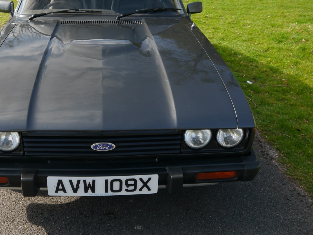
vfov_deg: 31.4
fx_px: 416
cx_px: 118
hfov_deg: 40.9
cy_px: 88
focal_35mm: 46
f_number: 4
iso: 160
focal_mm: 16
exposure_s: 1/125
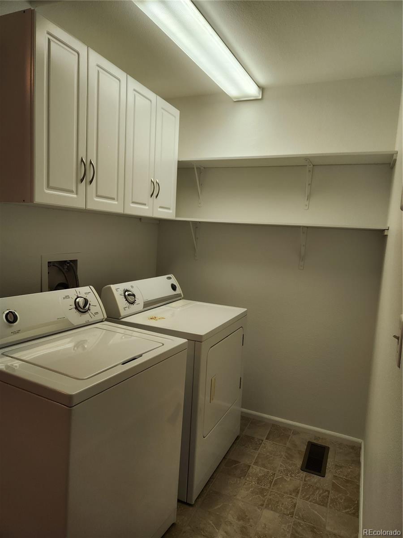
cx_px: 202
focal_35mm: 23
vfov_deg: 73.9
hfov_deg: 58.9
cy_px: 269
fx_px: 357
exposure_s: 1/120
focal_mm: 5.4
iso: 100
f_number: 1.8
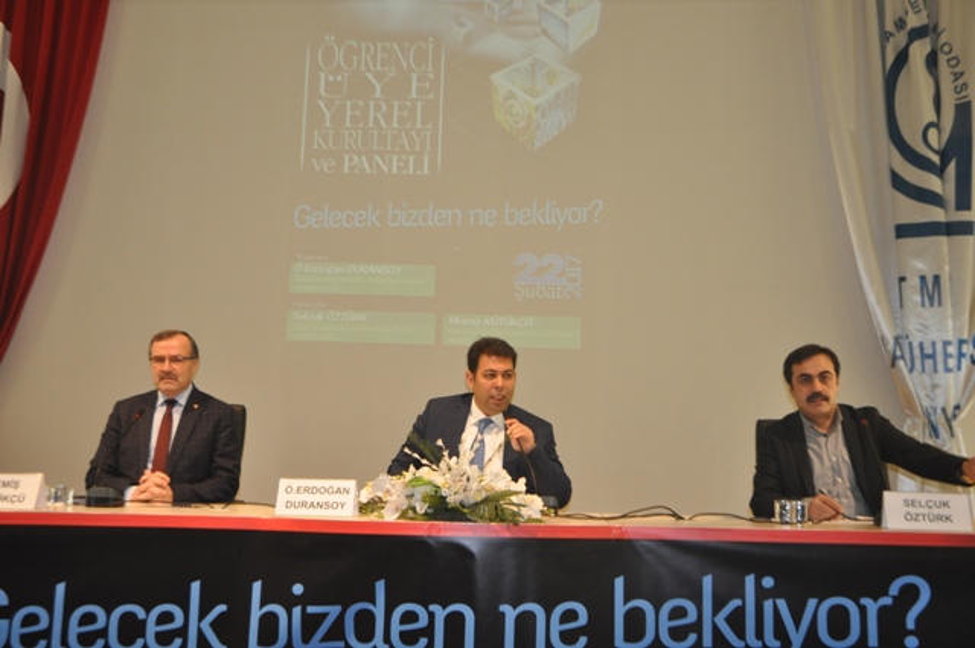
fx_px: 1177
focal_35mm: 44
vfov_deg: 30.8
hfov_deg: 45.0
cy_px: 324
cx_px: 488
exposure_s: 1/80
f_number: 3.8
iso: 800
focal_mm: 29
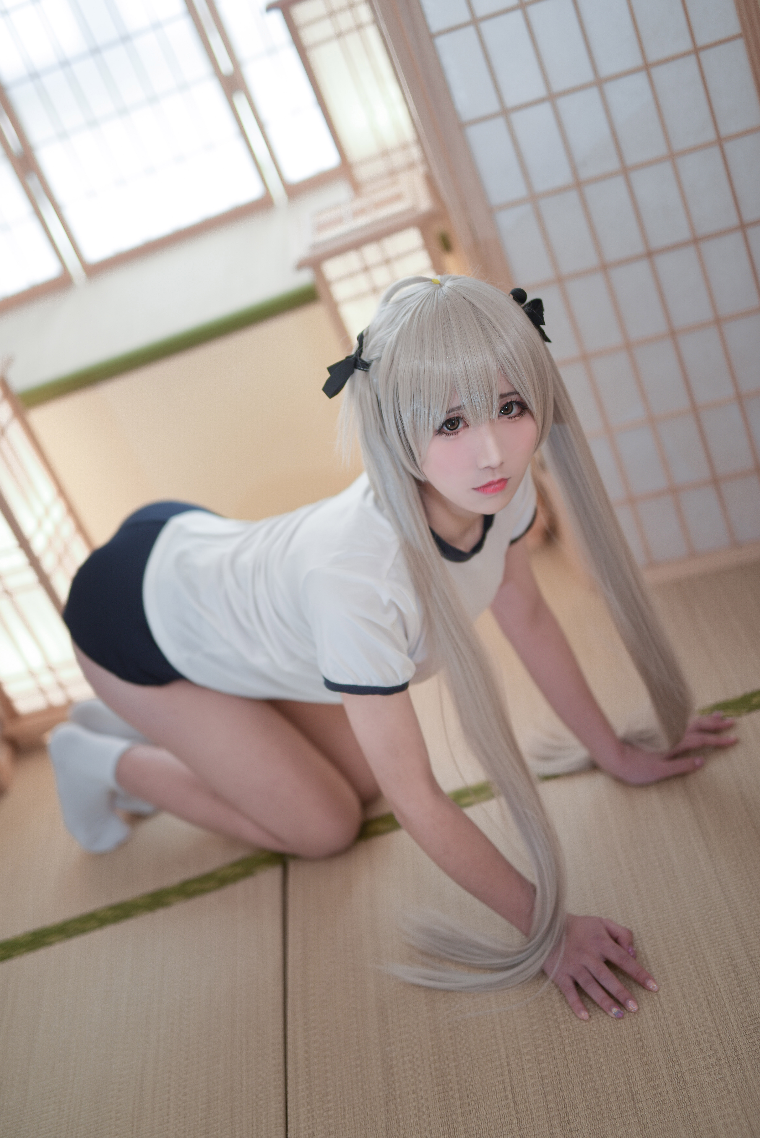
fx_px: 1582
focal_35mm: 50
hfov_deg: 27.0
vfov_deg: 39.6
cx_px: 380
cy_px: 569
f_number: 1.4
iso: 200
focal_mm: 50
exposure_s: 1/200
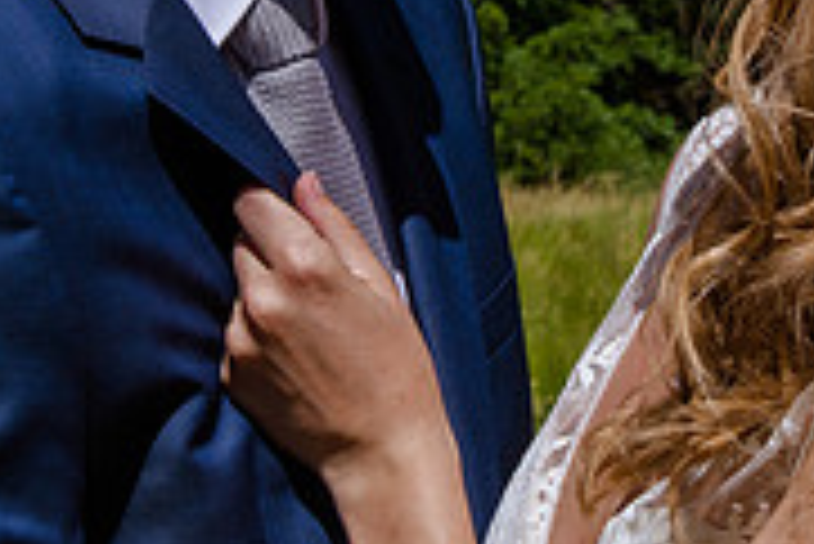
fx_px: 4186
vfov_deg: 7.4
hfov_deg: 11.1
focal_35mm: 185
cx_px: 420
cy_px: -151
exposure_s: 1/320
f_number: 13
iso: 200
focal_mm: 52
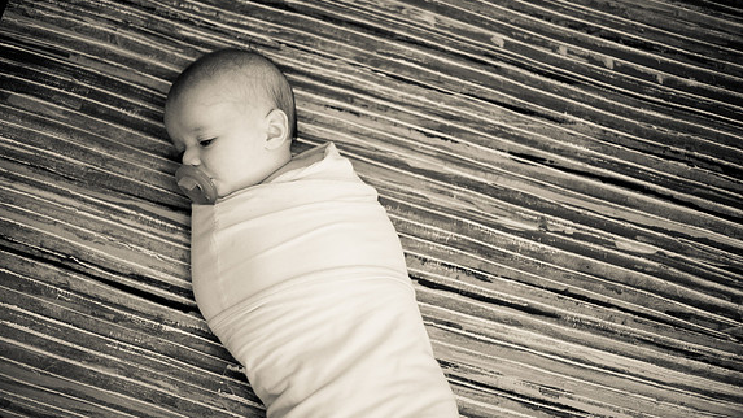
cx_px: 368
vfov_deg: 22.6
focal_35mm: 53
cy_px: 212
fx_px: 1044
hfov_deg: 39.2
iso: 1000
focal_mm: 50
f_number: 1.4
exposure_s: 1/125
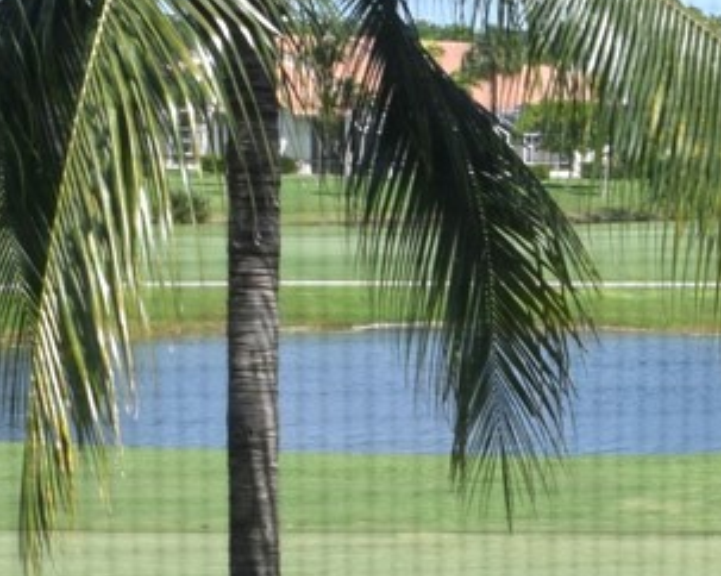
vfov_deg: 10.6
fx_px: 3028
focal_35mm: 142
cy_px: 744
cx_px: 963
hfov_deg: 13.1
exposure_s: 1/320
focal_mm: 18
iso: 200
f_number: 9
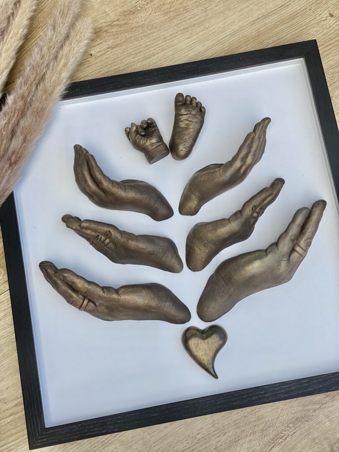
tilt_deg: -76.3
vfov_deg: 36.8
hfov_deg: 28.0
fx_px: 679
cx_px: 170
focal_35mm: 52
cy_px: 226
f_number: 2
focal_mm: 6
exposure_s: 1/217
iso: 20
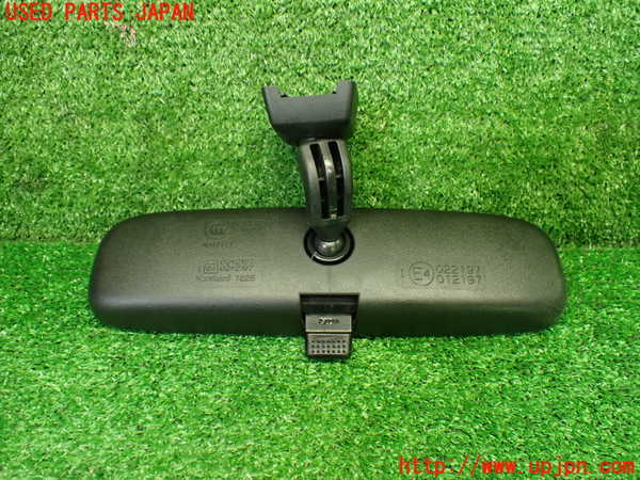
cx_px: 320
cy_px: 240
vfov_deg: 44.2
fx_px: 592
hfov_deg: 56.8
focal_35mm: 32
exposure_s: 1/80
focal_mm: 5.79
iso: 800
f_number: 2.4
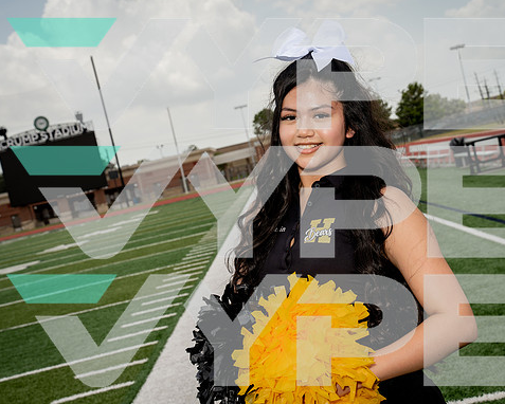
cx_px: 279
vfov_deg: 21.0
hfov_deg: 26.0
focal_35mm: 73
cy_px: 203
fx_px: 1092
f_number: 10
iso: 100
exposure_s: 1/200
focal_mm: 64
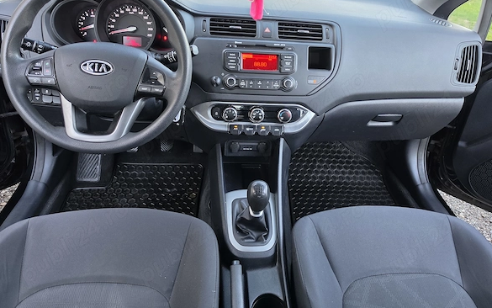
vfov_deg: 49.0
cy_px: 123
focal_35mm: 25
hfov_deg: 72.5
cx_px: 251
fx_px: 335
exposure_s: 1/100
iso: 100
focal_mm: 6.5
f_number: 1.4
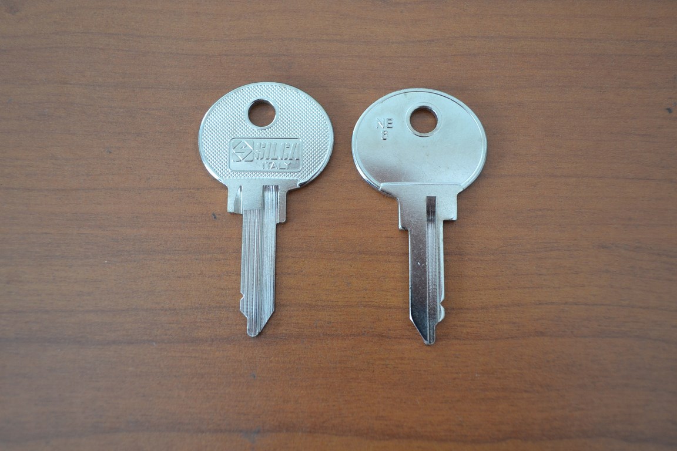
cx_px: 338
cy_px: 226
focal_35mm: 39
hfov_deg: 49.6
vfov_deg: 34.2
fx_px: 733
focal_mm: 26
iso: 400
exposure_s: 1/25
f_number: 4.2
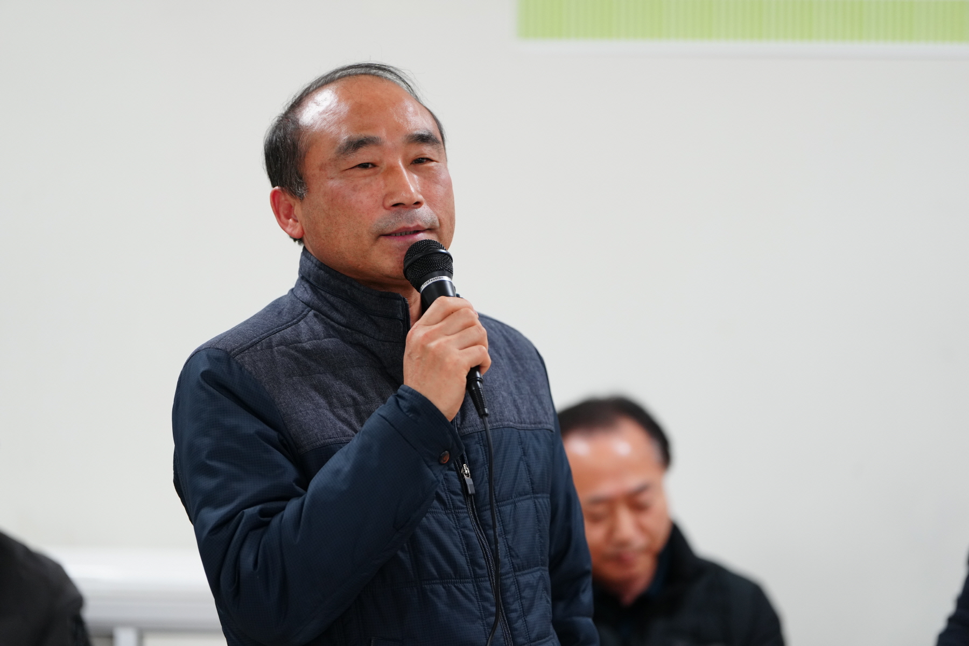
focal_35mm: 138
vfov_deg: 9.9
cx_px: 484
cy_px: 323
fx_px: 3714
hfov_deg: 14.9
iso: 800
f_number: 2.8
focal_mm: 138
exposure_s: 1/160
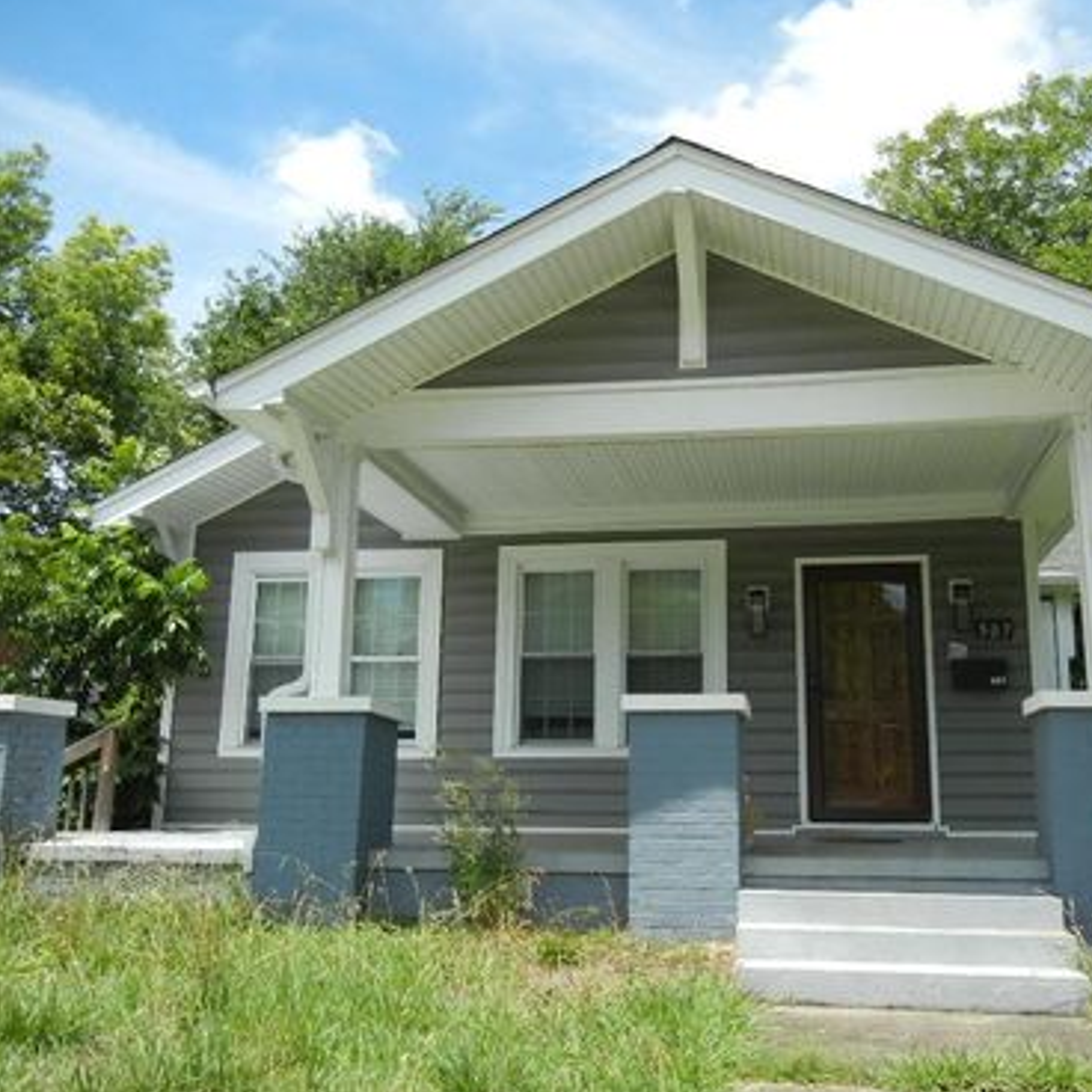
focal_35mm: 36
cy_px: 545
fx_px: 1285
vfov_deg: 46.0
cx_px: 593
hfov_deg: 46.0
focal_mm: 5.4
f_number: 3.5
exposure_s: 1/898
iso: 160
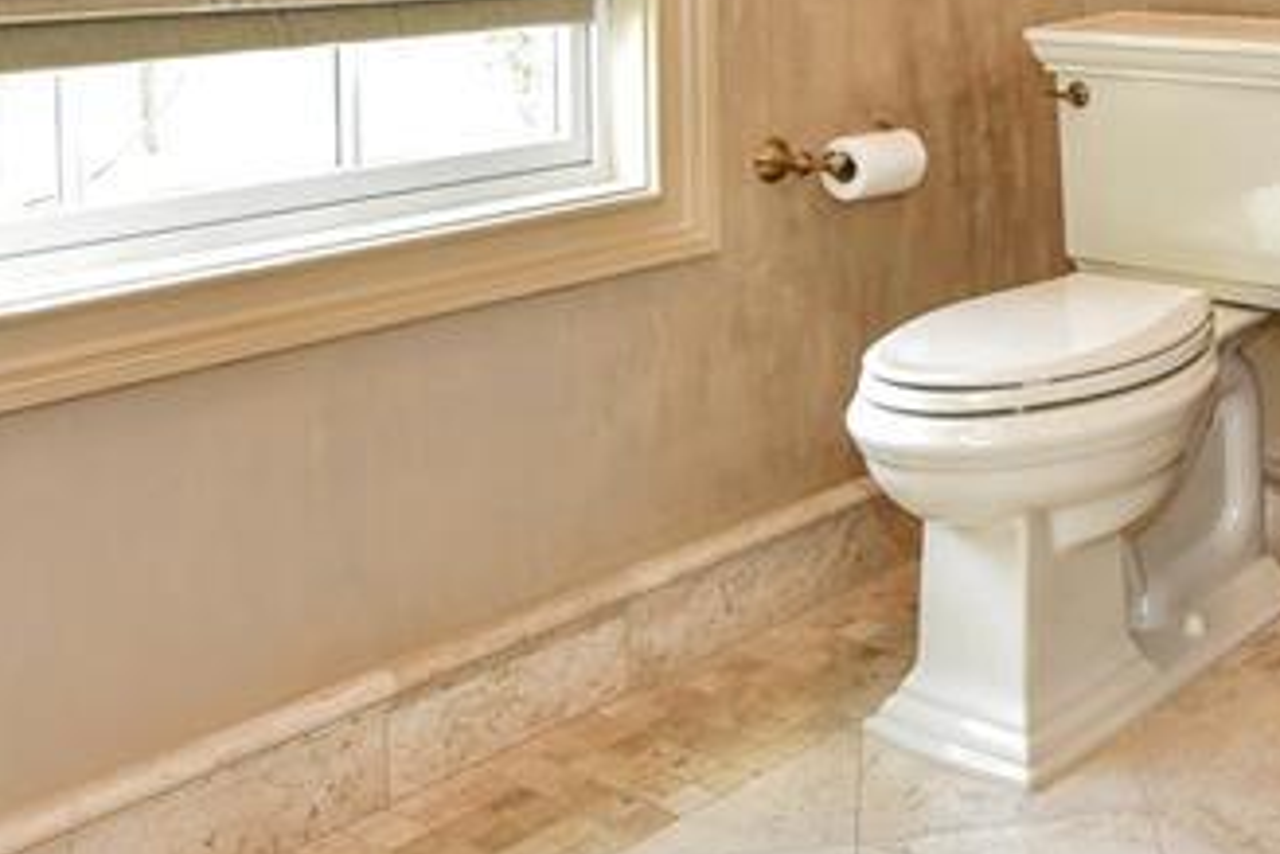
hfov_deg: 35.5
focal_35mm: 50
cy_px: -103
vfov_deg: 25.0
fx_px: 1778
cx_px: 1303
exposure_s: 1/80
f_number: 4.5
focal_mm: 16
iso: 800
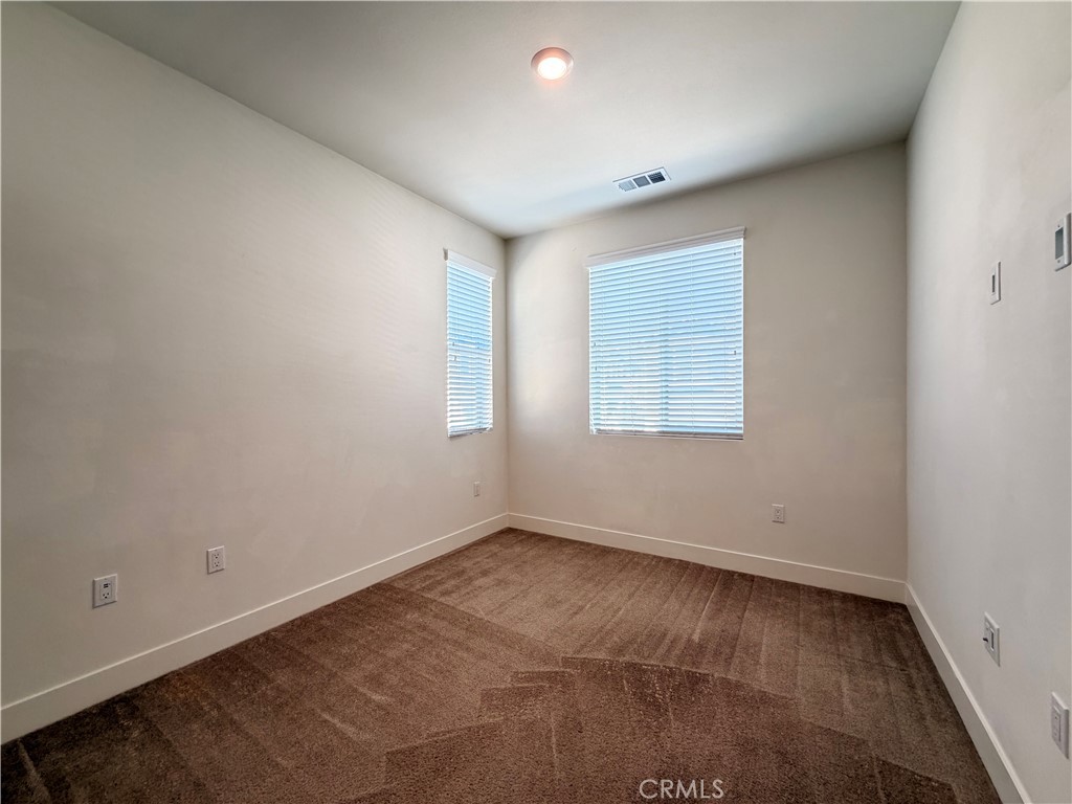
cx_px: 536
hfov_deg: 102.1
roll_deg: +0.3
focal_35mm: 14
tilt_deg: -0.1
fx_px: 434
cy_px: 402
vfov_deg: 85.7
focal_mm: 2.22
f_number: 2.2
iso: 250
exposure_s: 1/60
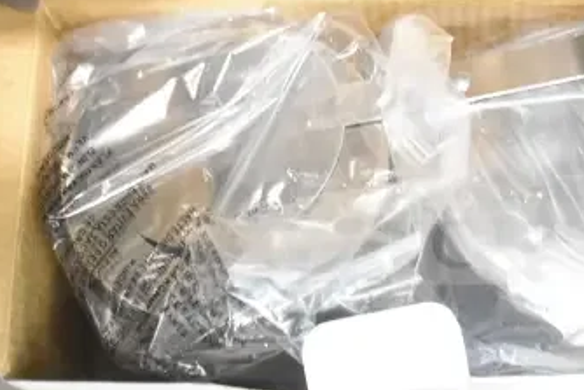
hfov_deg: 27.2
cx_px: 397
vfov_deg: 18.4
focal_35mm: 74
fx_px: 1199
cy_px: 146
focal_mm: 27
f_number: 4
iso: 3600
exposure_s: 1/40
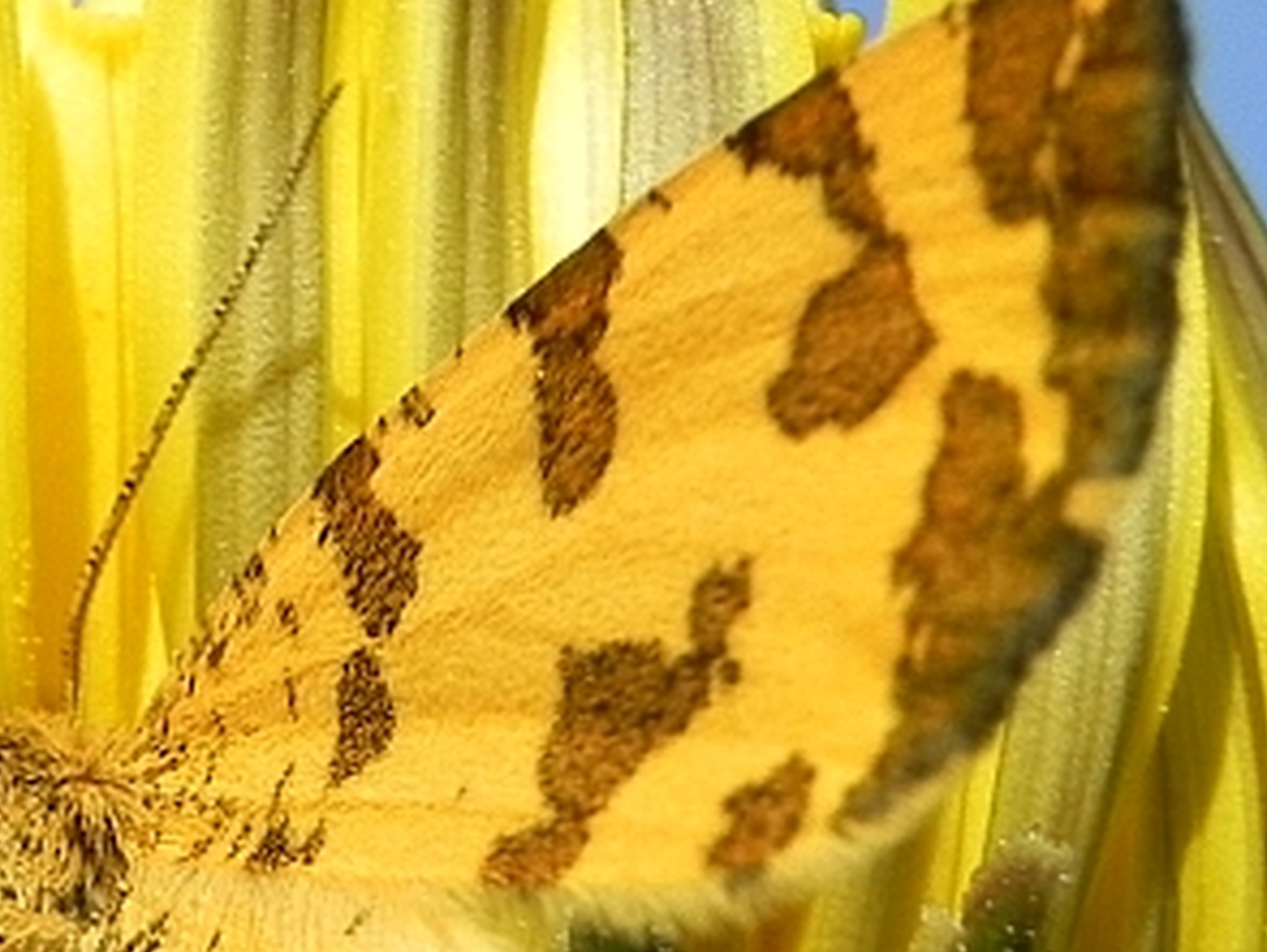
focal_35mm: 261
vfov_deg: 5.7
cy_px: 1081
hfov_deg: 7.5
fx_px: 9561
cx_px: -634
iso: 160
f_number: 6.3
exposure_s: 1/593
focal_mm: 13.4
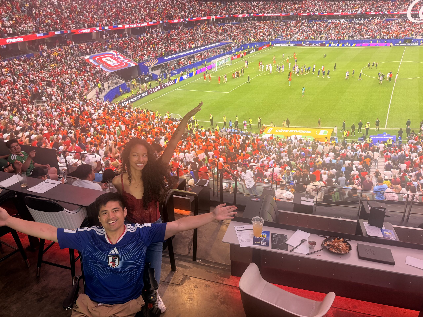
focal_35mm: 24
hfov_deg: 71.6
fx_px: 293
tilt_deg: -21.7
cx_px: 212
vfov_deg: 56.8
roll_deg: +1.5
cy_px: 158
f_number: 1.78
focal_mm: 6.76
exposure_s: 1/60
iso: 125
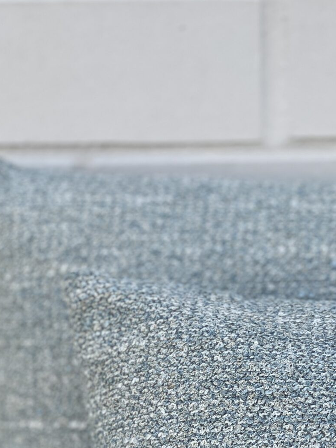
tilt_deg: -22.6
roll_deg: +1.1
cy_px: 460
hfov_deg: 11.6
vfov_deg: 15.1
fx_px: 1657
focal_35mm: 128
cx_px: 232
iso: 20
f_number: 2
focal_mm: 6
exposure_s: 1/940
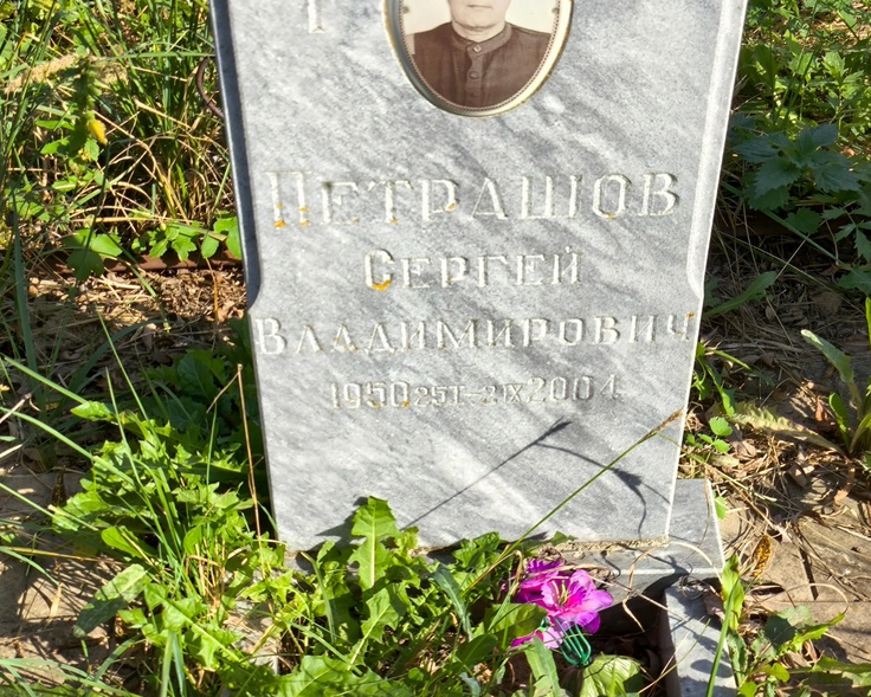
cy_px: 343
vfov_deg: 28.6
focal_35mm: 53
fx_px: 1366
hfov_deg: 35.4
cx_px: 443
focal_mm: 4.71
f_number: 1.7
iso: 50
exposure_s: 1/690
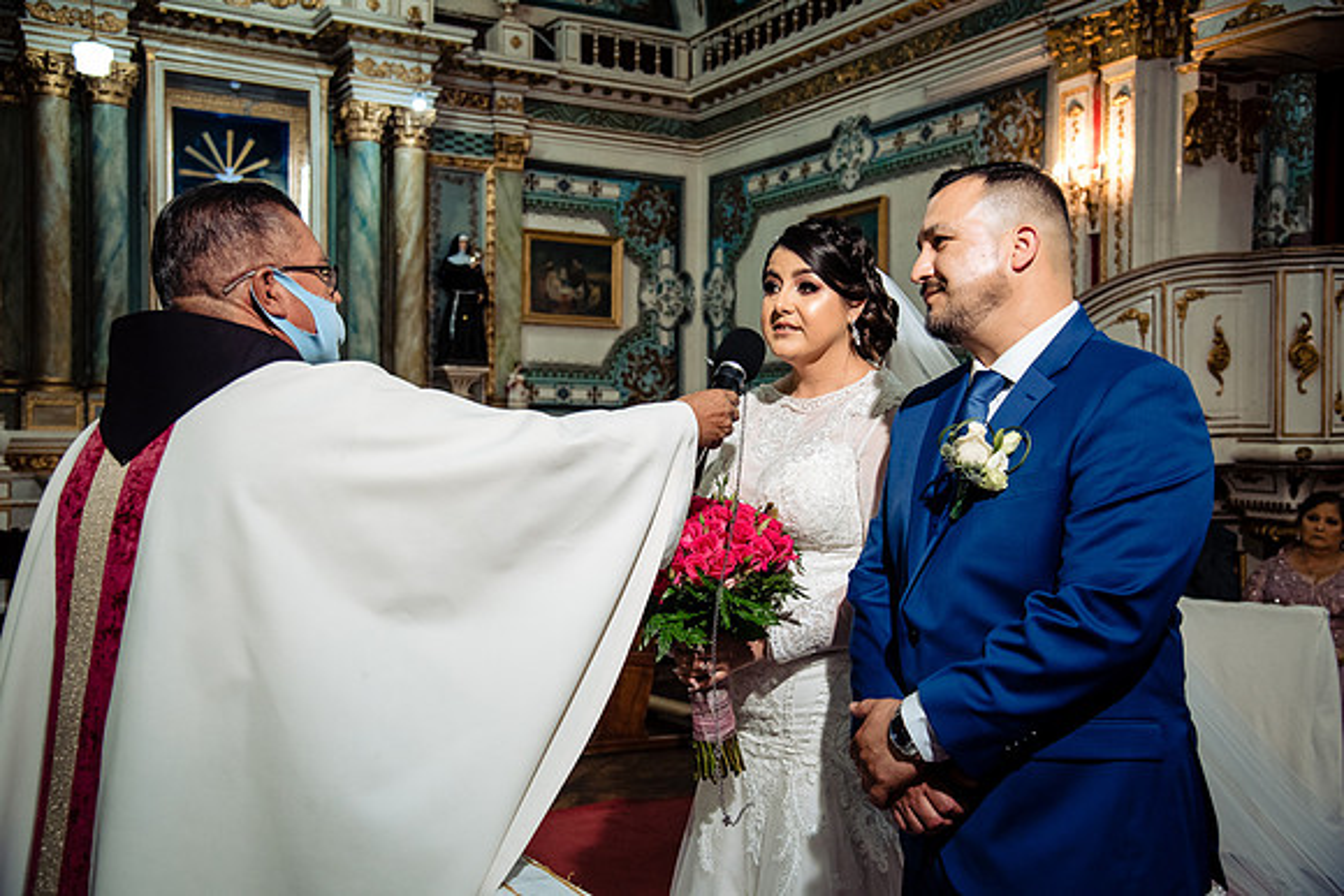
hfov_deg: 50.7
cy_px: 448
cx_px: 672
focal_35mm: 38
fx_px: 1419
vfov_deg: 35.1
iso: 2000
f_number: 5
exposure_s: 1/125
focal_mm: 38
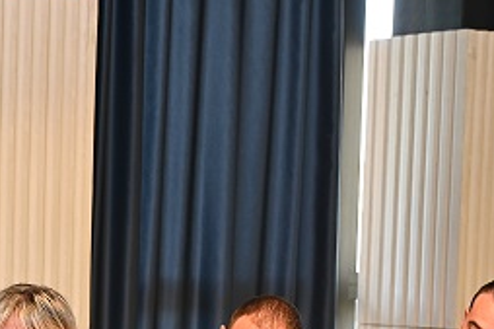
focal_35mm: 125
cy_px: 406
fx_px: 1714
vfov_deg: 10.7
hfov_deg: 15.6
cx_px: -150
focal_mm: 42
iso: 900
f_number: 4
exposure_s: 1/60
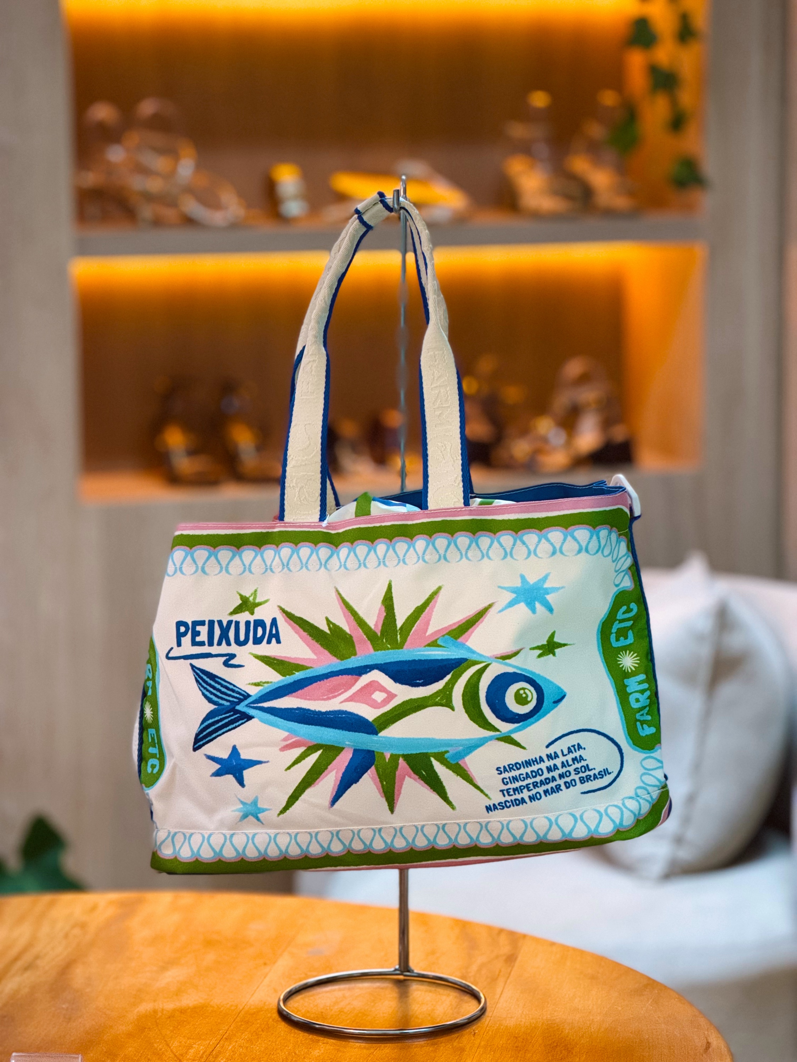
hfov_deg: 14.8
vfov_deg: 19.6
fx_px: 3070
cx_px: 398
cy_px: 531
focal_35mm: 100
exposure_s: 1/60
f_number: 2.8
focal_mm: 16.89
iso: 500
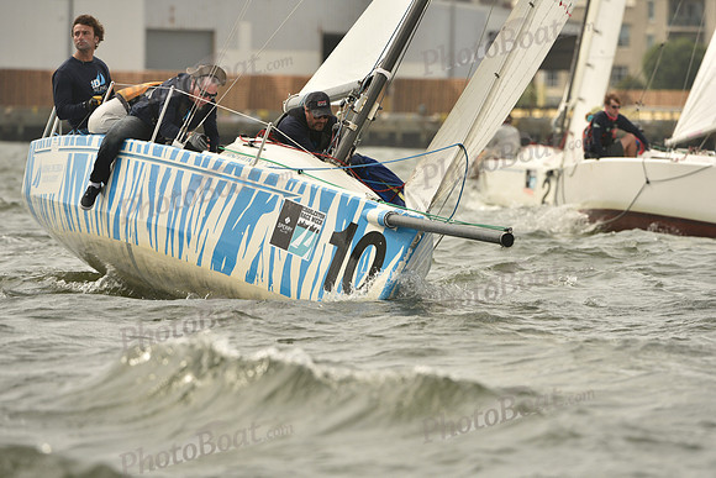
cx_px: 358
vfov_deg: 3.4
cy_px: 239
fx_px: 7957
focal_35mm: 400
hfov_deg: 5.2
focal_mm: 400
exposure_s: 1/1250
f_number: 6.3
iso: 320
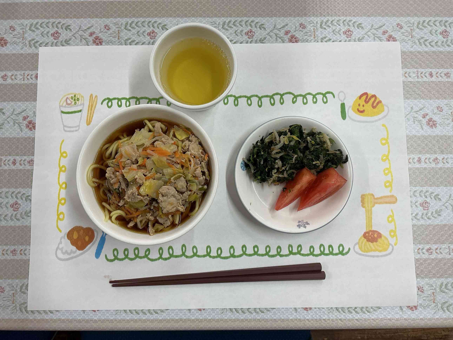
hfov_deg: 61.7
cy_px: 170
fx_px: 380
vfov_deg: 48.2
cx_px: 226
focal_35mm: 29
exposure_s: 1/120
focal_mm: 3
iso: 40
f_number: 1.8
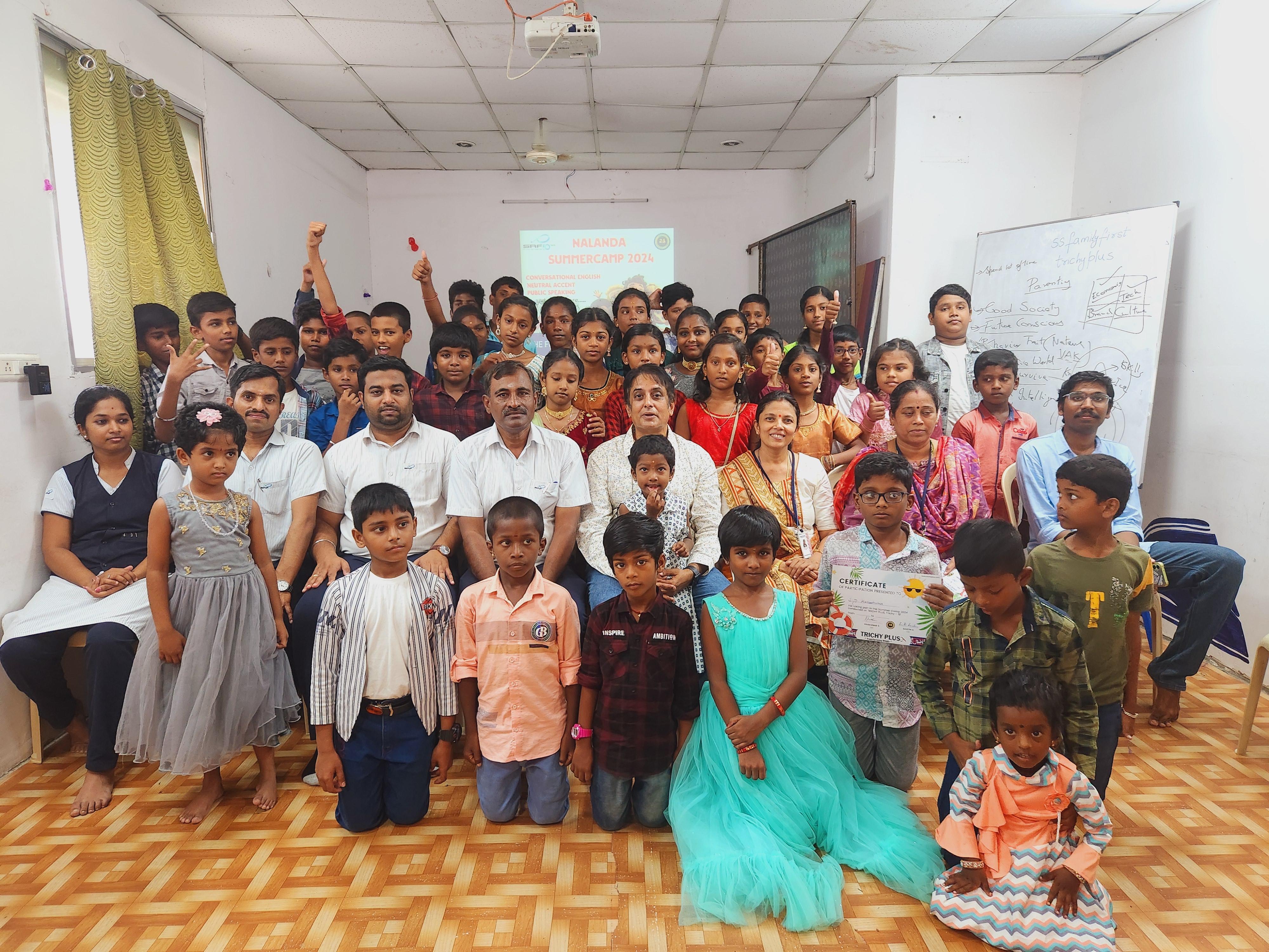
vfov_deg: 58.9
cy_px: 476
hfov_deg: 73.9
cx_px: 634
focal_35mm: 23
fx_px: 843
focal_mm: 5.4
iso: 320
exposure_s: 1/100
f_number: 1.8
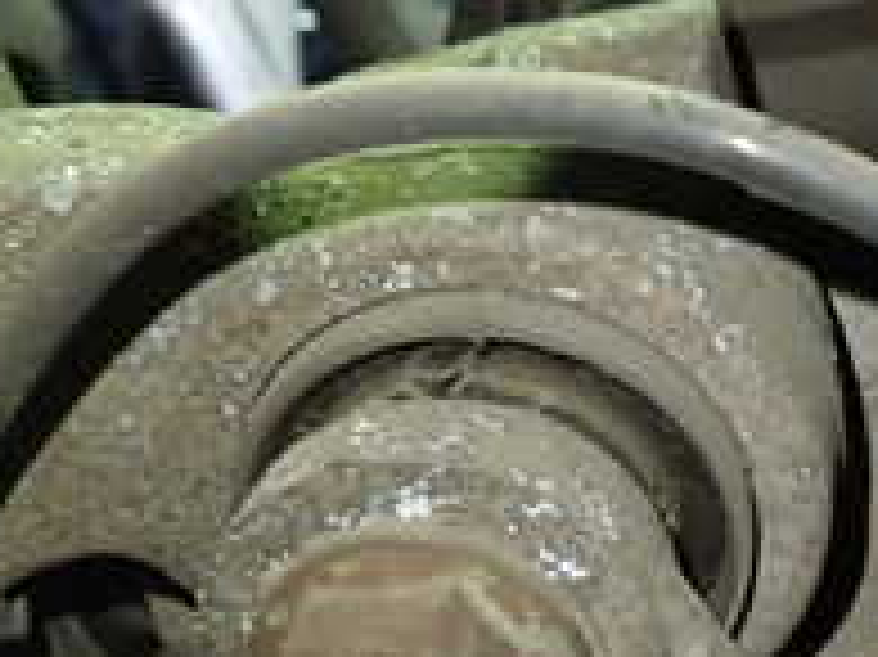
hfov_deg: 23.6
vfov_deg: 18.8
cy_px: 580
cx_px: 991
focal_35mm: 77
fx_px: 1952
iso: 500
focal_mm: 4.5
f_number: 2
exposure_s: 1/30
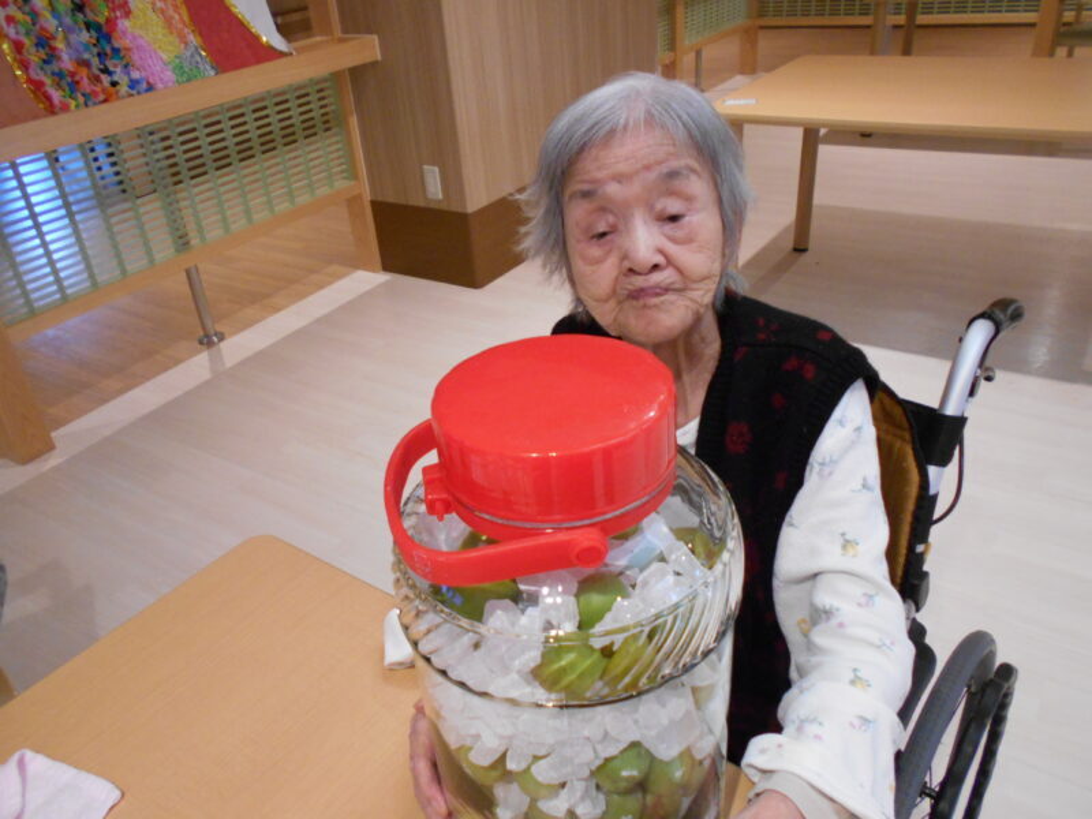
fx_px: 820
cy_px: 410
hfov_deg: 67.3
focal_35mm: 26
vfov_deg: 53.1
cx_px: 546
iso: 400
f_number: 3.2
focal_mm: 4.6
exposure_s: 1/30
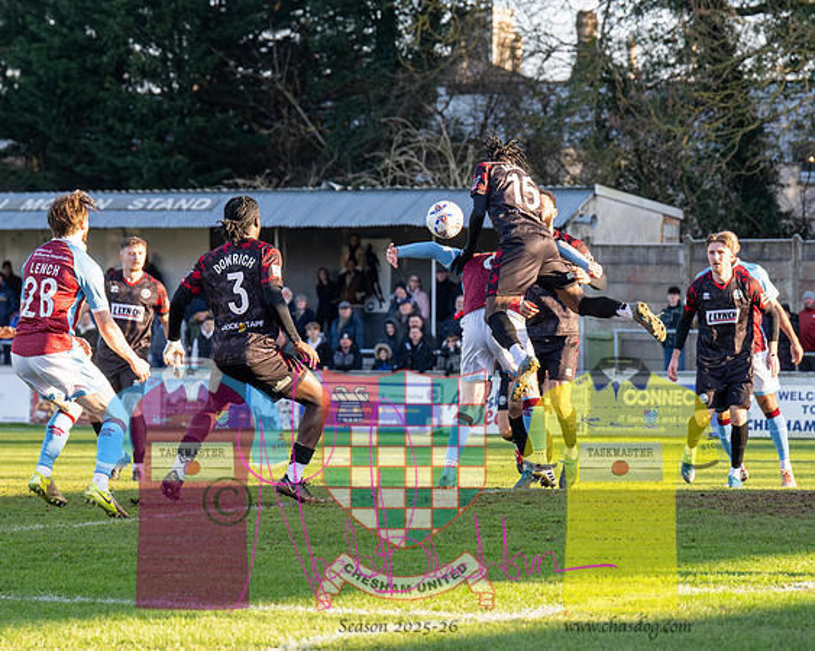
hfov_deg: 10.5
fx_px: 4425
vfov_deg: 8.4
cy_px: 384
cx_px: 462
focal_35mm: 184
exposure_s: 1/2500
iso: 800
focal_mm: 92
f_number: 4
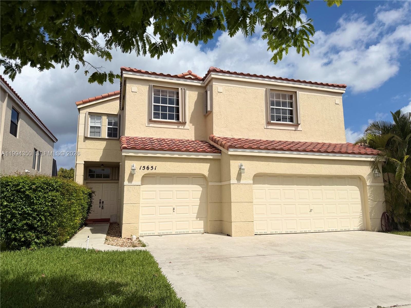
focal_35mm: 24
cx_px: 206
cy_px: 154
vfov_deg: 56.8
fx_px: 285
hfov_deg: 71.6
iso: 100
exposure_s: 1/22727
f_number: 1.78
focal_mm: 6.76
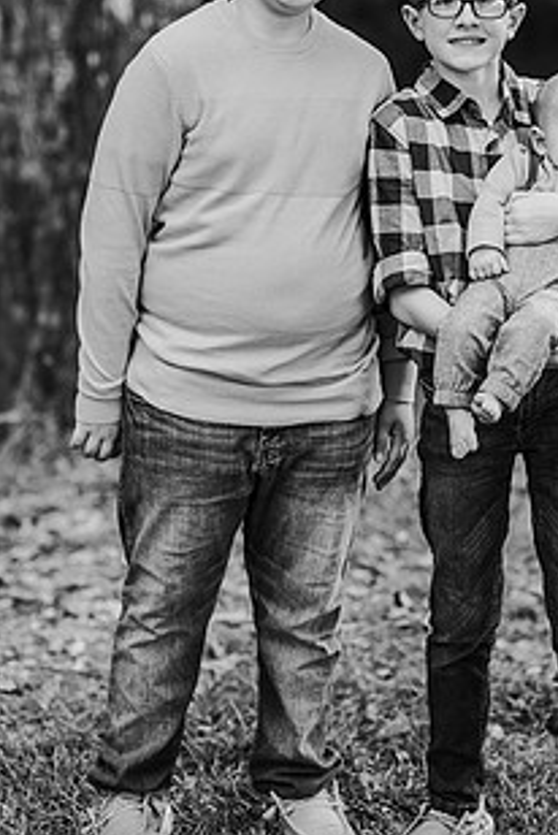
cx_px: 336
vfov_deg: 16.5
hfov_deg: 11.1
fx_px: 2876
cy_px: 290
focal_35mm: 124
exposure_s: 1/200
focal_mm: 85
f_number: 2.2
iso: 125
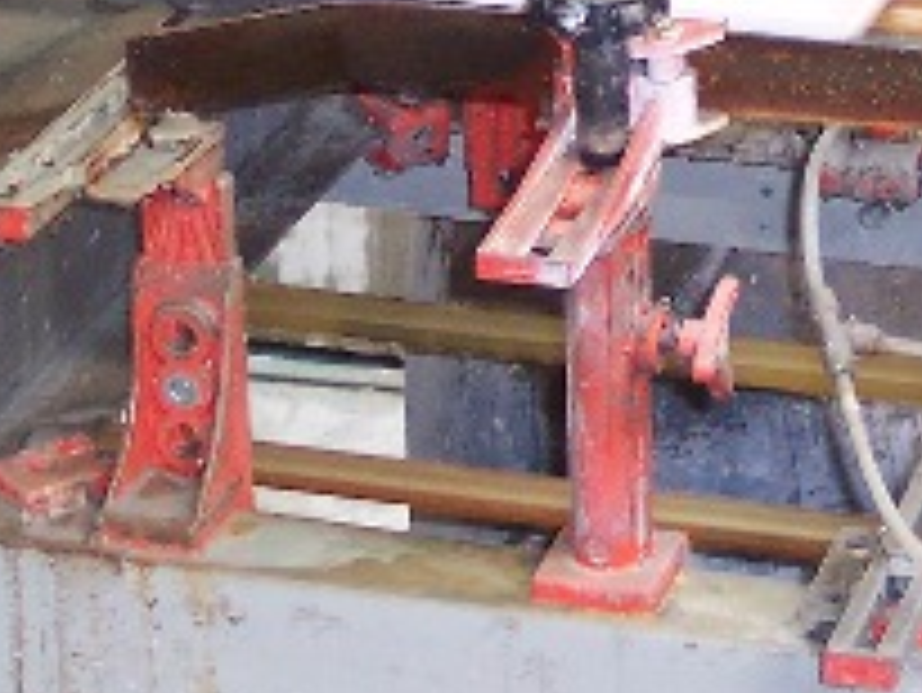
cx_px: 648
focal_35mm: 148
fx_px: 3944
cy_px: -90
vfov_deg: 9.9
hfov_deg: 13.3
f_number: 2.8
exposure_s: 1/45
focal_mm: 8
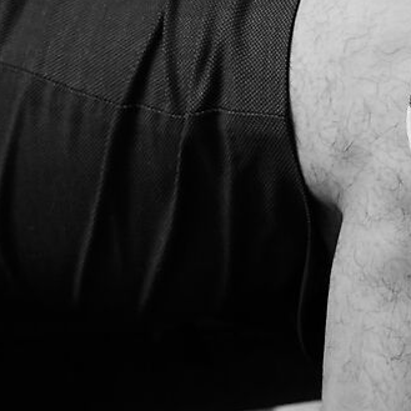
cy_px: 643
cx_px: 703
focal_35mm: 217
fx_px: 2915
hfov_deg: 7.8
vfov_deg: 7.9
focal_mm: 35
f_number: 8
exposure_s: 1/160
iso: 1000
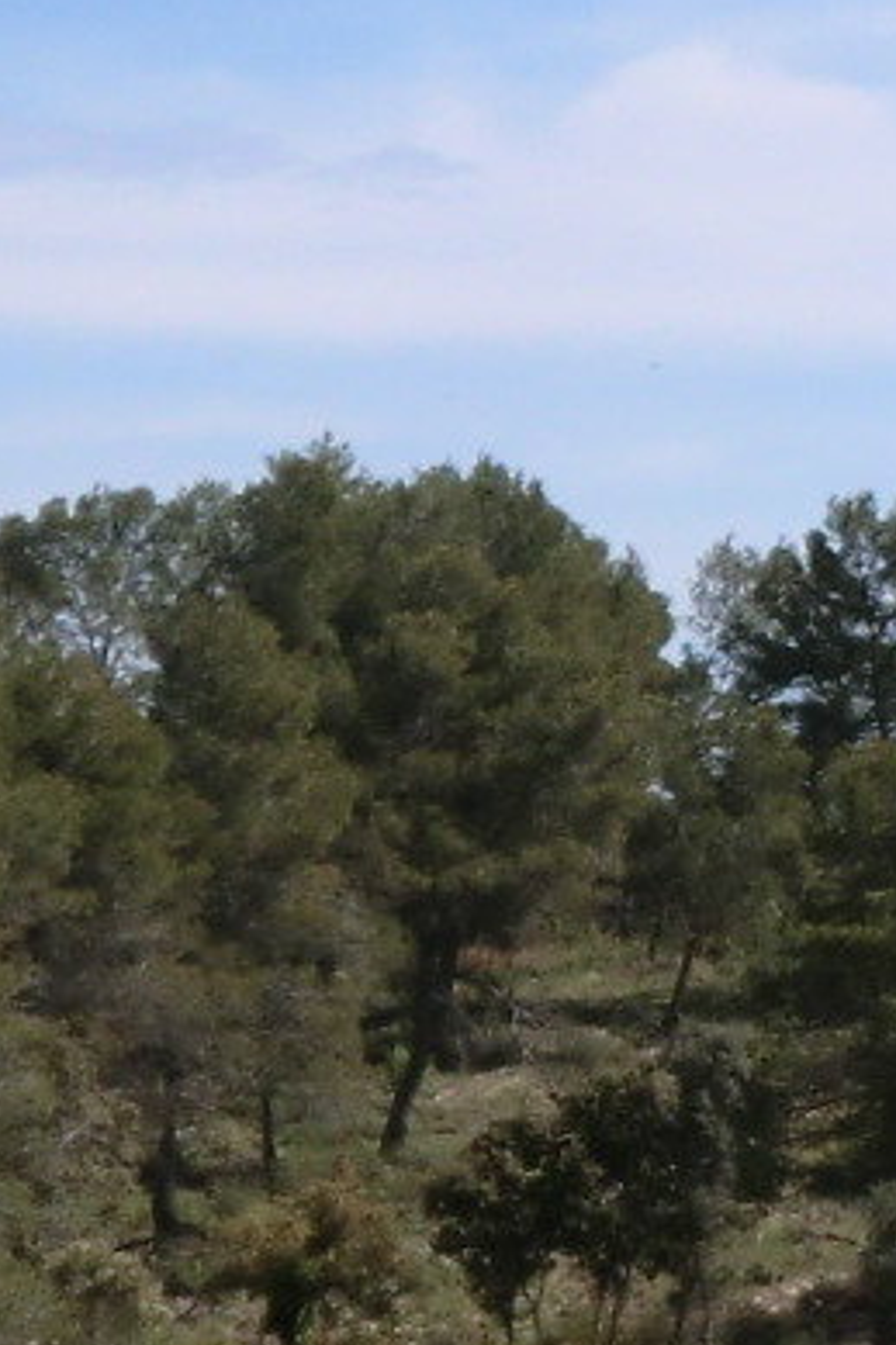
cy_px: 709
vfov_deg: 7.0
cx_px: 1633
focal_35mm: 296
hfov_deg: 4.6
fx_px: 11060
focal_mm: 9.8
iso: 50
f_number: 4.5
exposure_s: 1/640
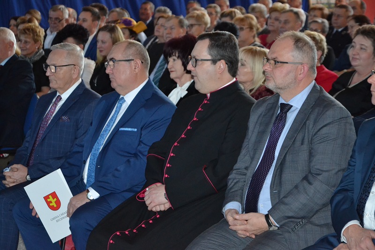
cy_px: 125
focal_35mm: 112
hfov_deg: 18.2
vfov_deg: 12.2
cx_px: 188
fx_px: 1172
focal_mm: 75
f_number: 5.3
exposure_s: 1/60
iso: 3200
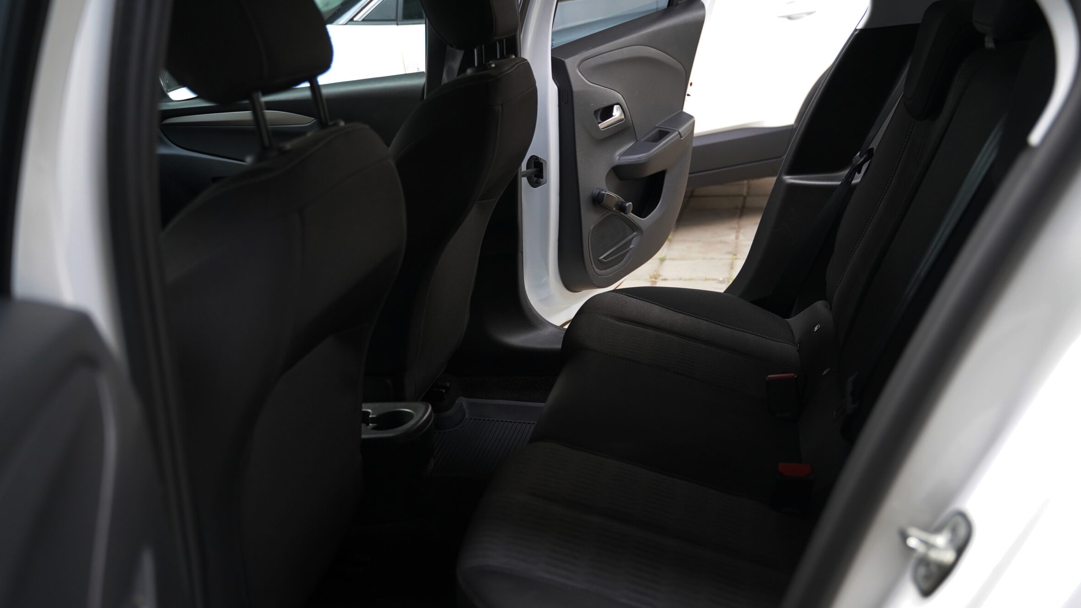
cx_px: 570
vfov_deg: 36.5
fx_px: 917
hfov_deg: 61.0
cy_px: 377
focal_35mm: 32
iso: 1600
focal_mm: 28
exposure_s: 1/160
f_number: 2.8
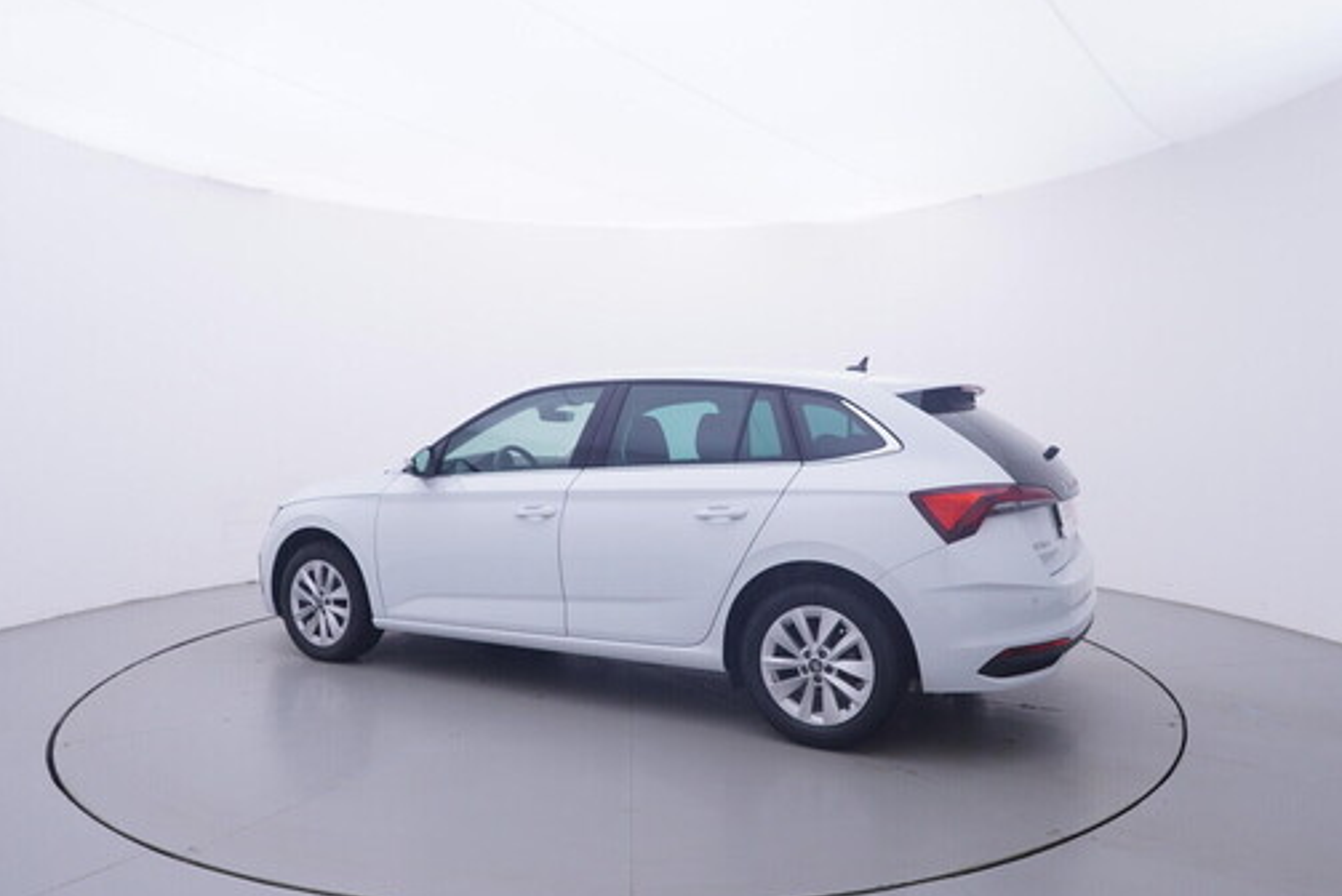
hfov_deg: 72.5
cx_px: 668
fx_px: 915
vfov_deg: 52.1
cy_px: 473
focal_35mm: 25
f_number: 5
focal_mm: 15
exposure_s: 1/80
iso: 200
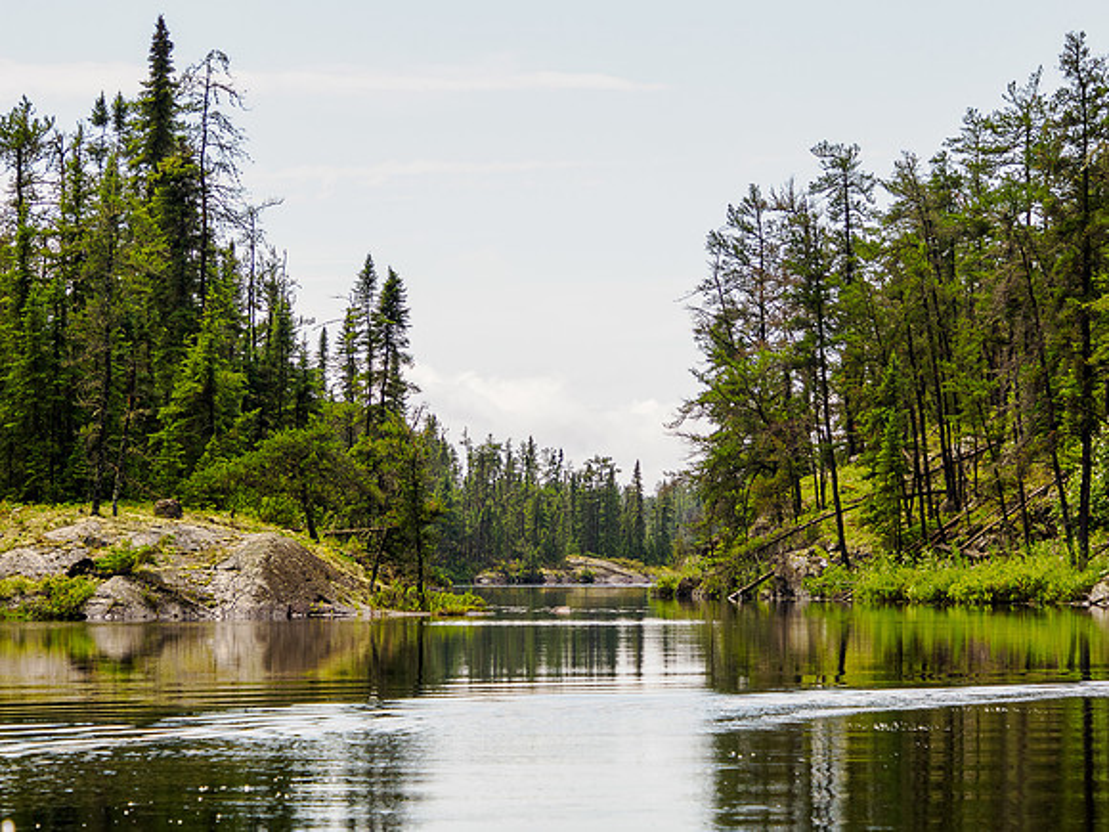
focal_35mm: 154
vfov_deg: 9.6
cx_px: 554
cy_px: 416
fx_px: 4929
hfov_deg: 12.8
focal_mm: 75
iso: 200
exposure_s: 1/160
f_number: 8
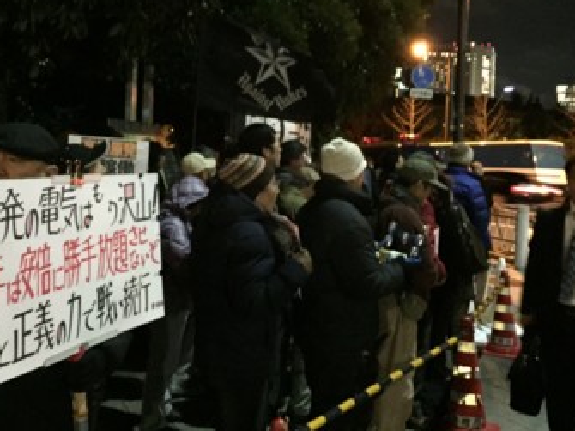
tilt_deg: -0.7
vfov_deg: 36.6
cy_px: 158
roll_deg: -3.0
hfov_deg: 47.8
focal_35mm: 39
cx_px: 256
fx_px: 648
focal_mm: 4.15
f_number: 2.2
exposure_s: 1/15
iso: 1250
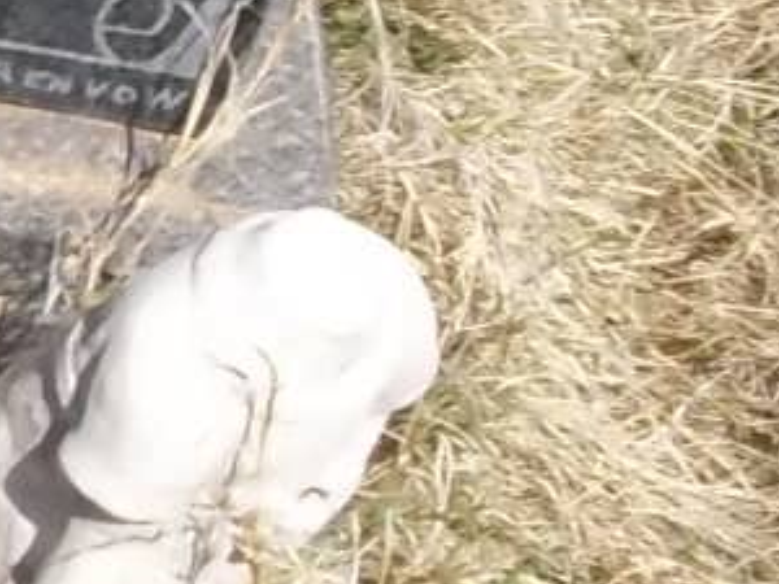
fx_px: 2881
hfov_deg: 13.6
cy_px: -52
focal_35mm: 128
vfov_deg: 11.4
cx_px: -678
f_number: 5.5
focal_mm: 5.7
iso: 80
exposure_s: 1/400
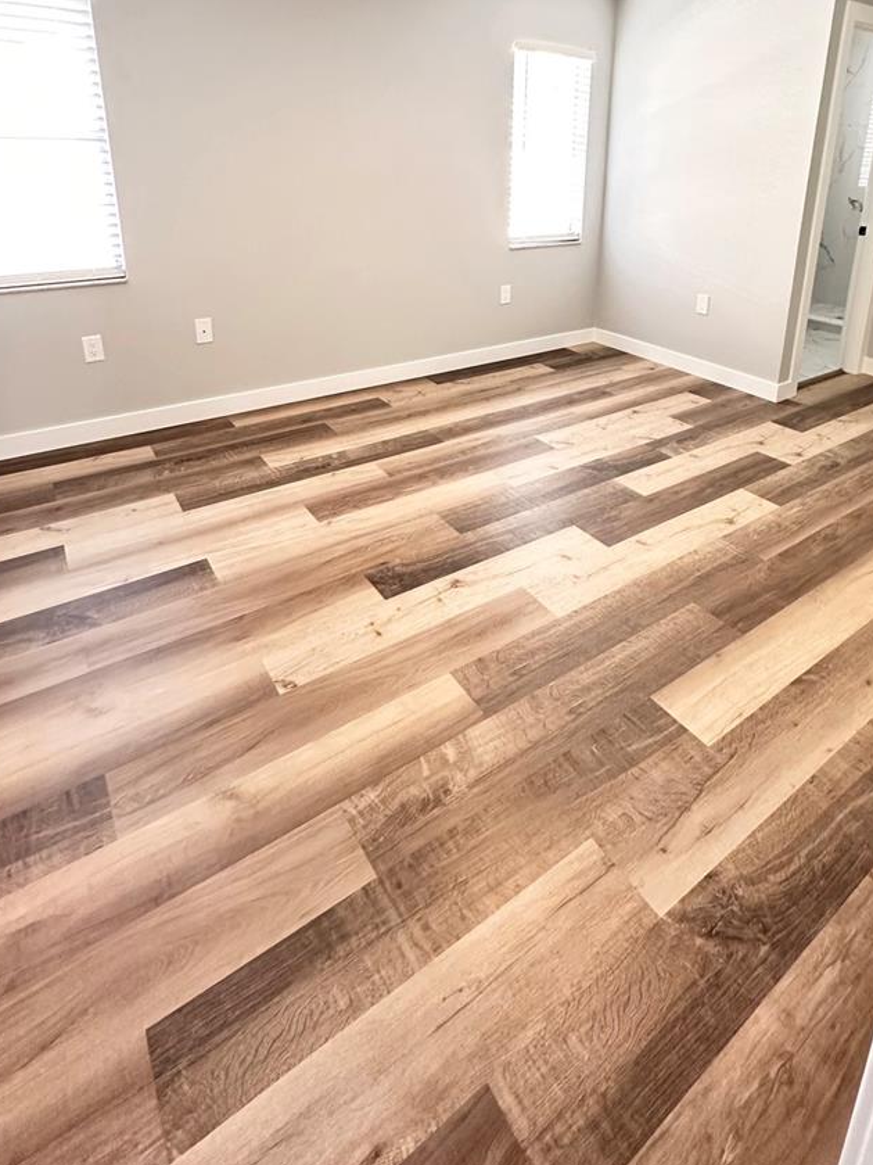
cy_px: 341
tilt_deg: -15.5
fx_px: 673
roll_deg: -2.4
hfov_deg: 65.9
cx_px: 473
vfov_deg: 77.6
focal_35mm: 20
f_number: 2.2
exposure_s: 1/60
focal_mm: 2.22
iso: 500
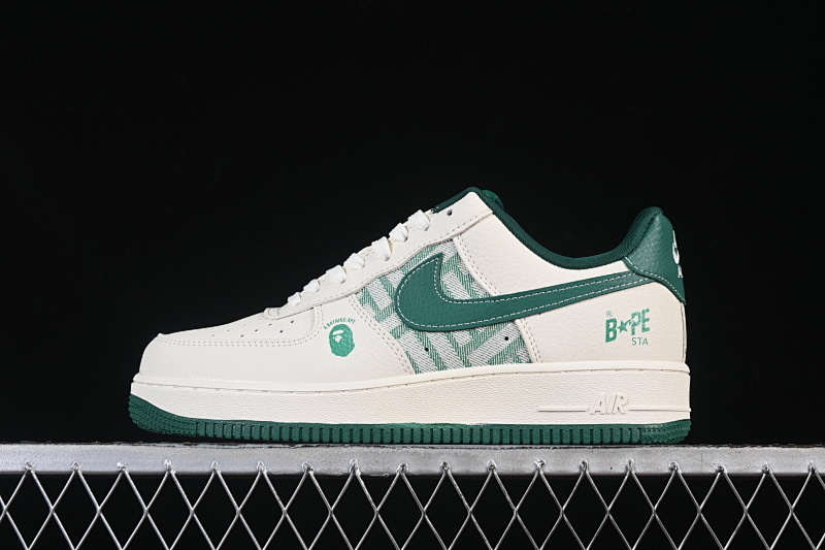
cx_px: 412
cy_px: 275
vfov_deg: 18.2
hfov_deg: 27.0
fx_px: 1718
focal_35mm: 75
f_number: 8
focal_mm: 50
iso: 160
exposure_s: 1/80
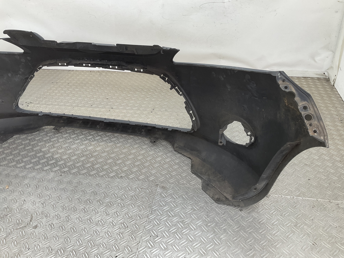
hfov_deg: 61.7
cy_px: 129
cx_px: 172
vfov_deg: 48.2
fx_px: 288
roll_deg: +1.4
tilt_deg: -33.1
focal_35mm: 29
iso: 20
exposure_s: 1/100
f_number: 1.8
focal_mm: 3
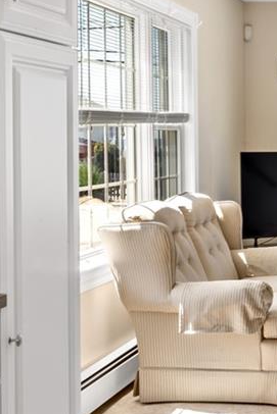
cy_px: 115
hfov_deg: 16.7
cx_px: 437
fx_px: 842
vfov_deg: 27.4
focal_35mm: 73
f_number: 22
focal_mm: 29
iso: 100
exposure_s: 1.6
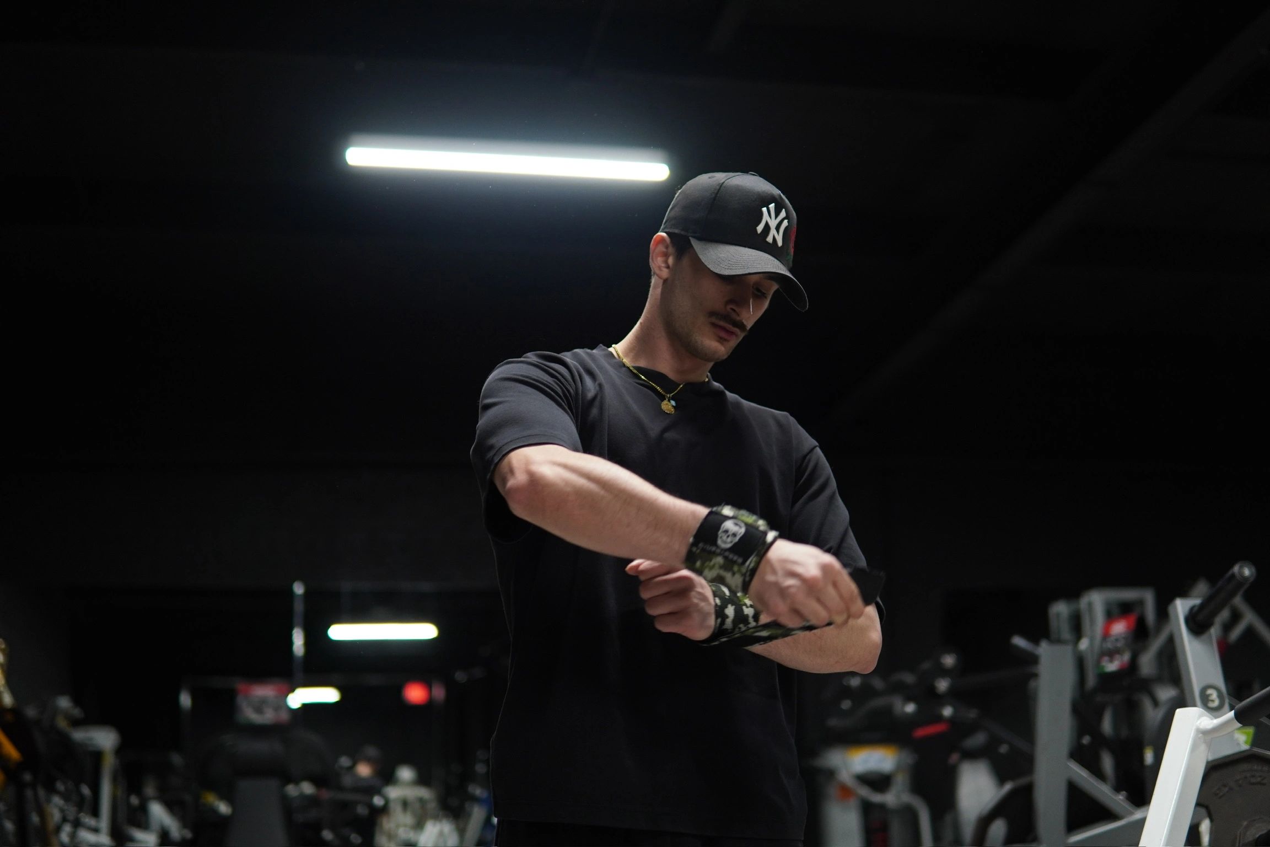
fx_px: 1587
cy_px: 424
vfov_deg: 29.9
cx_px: 635
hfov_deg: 43.6
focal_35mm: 45
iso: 400
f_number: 1.4
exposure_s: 1/125
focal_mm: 30
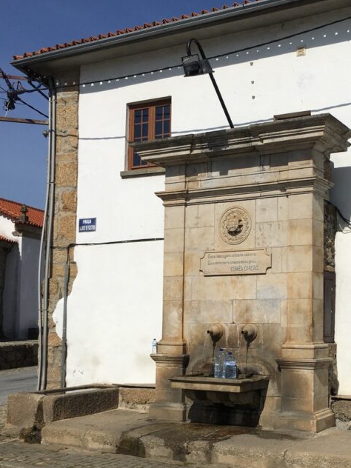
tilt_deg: +5.6
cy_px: 280
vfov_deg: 40.3
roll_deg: -1.4
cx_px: 281
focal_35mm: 47
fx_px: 635
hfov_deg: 30.1
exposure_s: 1/4808
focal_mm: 4.15
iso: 25
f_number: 2.2
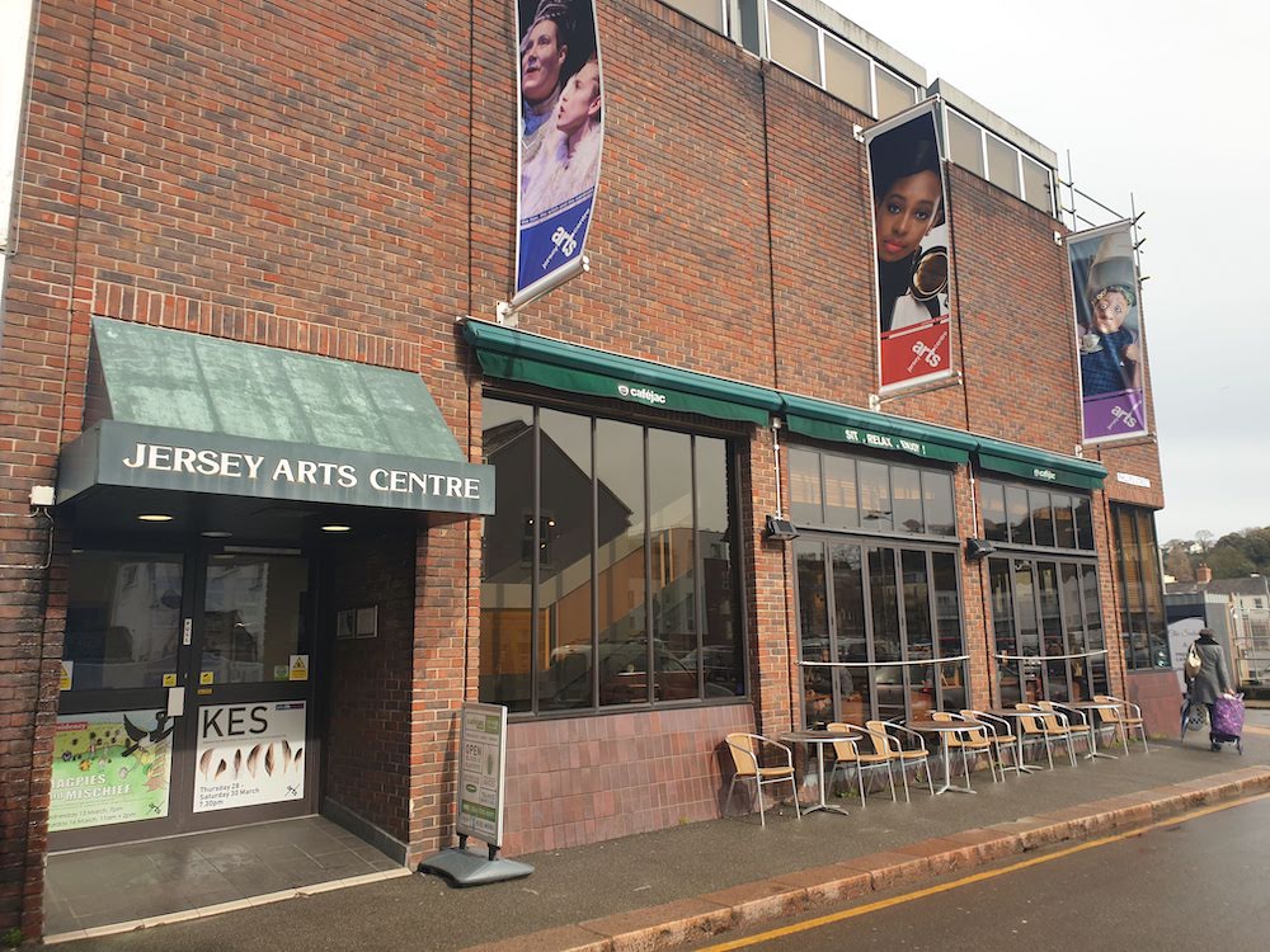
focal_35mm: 26
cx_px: 635
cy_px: 476
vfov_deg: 53.1
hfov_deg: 67.3
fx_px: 954
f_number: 2.4
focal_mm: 4.3
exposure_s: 1/883
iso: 50
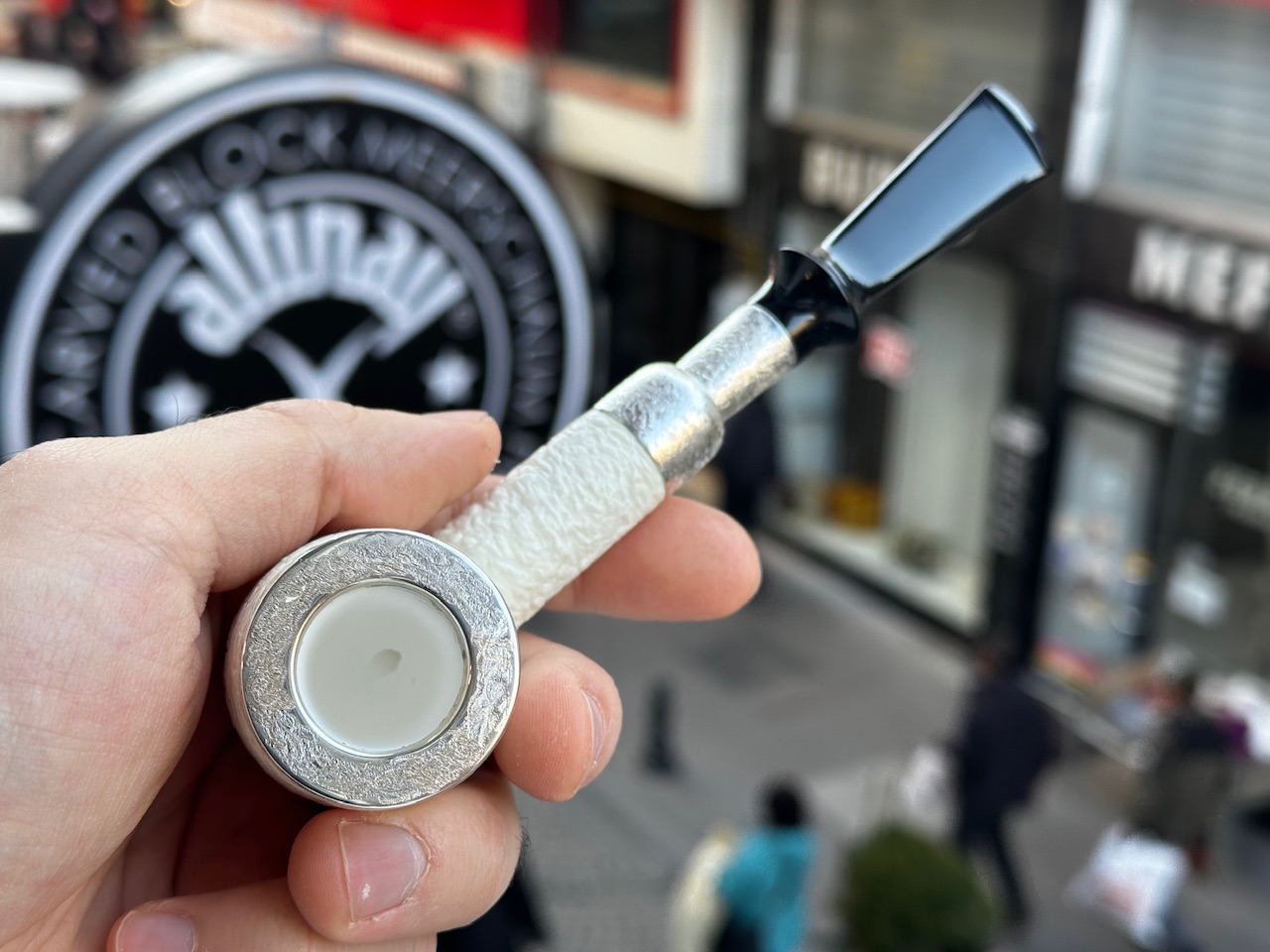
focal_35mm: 48
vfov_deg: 30.3
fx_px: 1761
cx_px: 635
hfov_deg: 39.7
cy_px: 476
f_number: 1.78
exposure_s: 1/172
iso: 64
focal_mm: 6.86
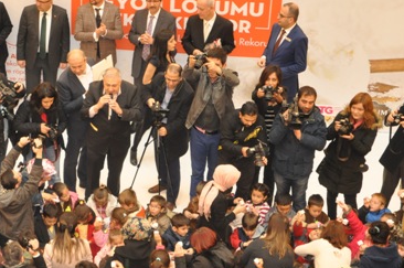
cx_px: 108
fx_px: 1412
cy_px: 215
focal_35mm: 126
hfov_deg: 16.2
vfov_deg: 10.8
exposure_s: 1/60
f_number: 4.8
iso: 1100
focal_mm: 48
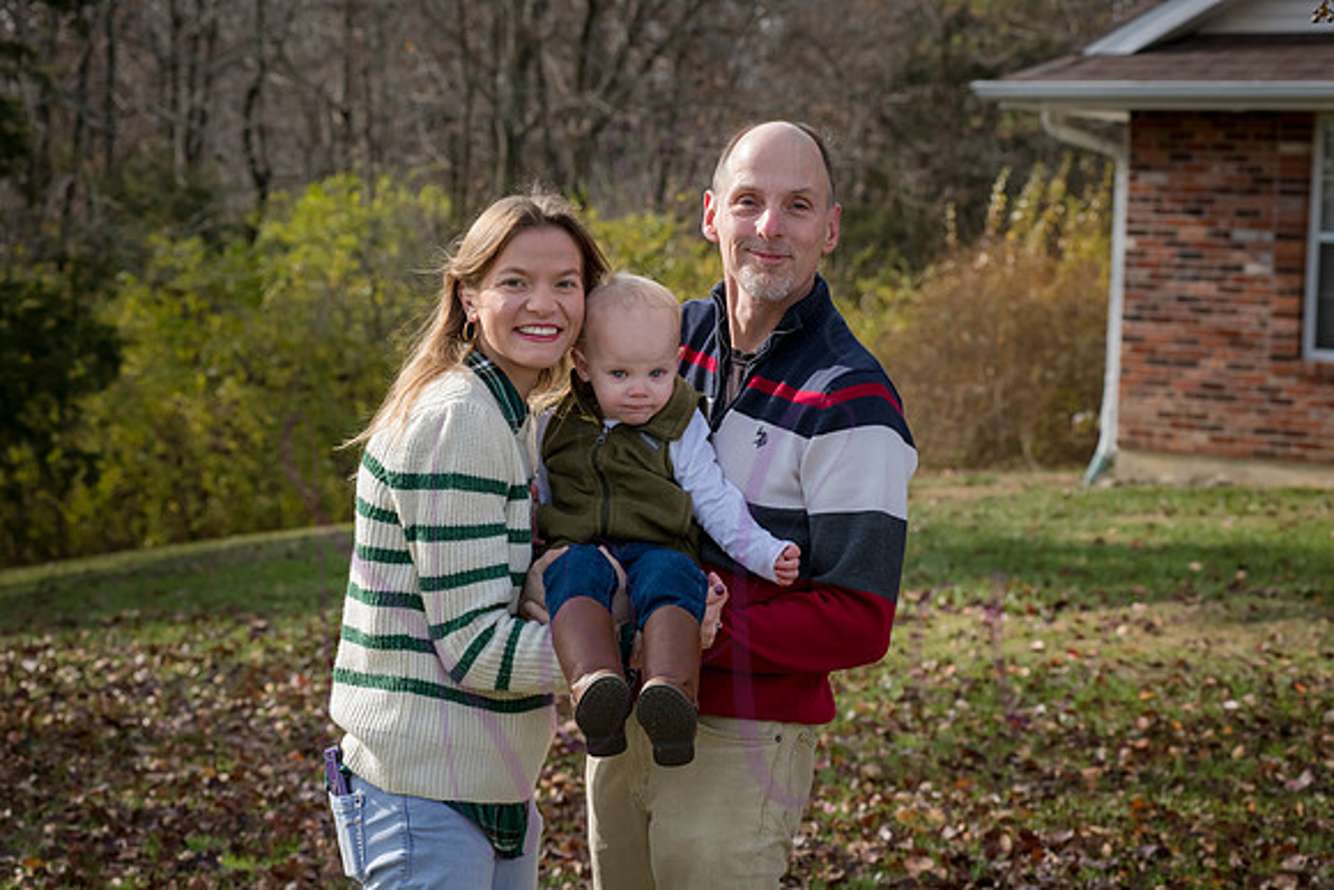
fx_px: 3410
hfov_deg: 22.1
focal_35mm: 92
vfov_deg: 14.9
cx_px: 667
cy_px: 445
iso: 400
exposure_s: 1/500
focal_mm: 92
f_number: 8
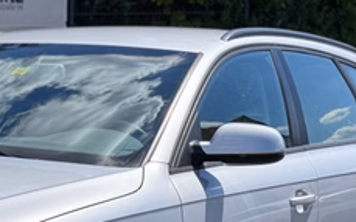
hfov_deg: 14.5
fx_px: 1377
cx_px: -11
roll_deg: +0.3
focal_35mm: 142
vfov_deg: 9.0
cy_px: 317
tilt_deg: -12.5
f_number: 1.78
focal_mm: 6.76
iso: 64
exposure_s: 1/3257
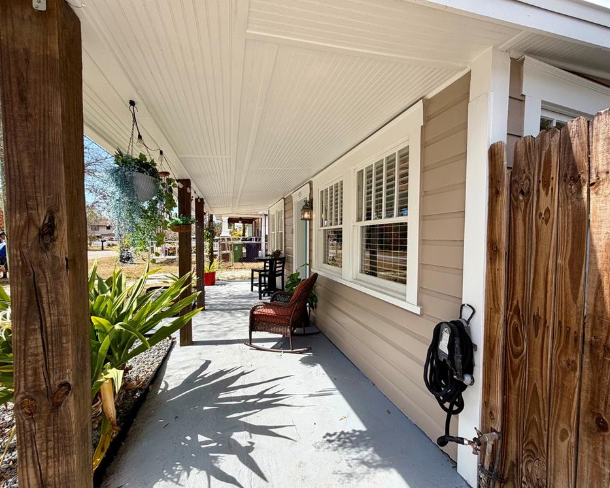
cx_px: 326
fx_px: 271
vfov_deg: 84.0
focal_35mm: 15
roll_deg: -0.2
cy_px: 249
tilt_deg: -2.3
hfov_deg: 96.7
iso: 40
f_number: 2.2
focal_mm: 2.22
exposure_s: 1/672
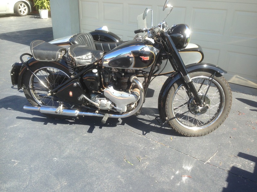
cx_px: 128
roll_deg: -1.3
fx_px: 245
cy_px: 96
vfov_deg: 42.9
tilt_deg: -21.4
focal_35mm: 33
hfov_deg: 55.4
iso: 50
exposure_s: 1/455
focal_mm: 4.12
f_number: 2.4
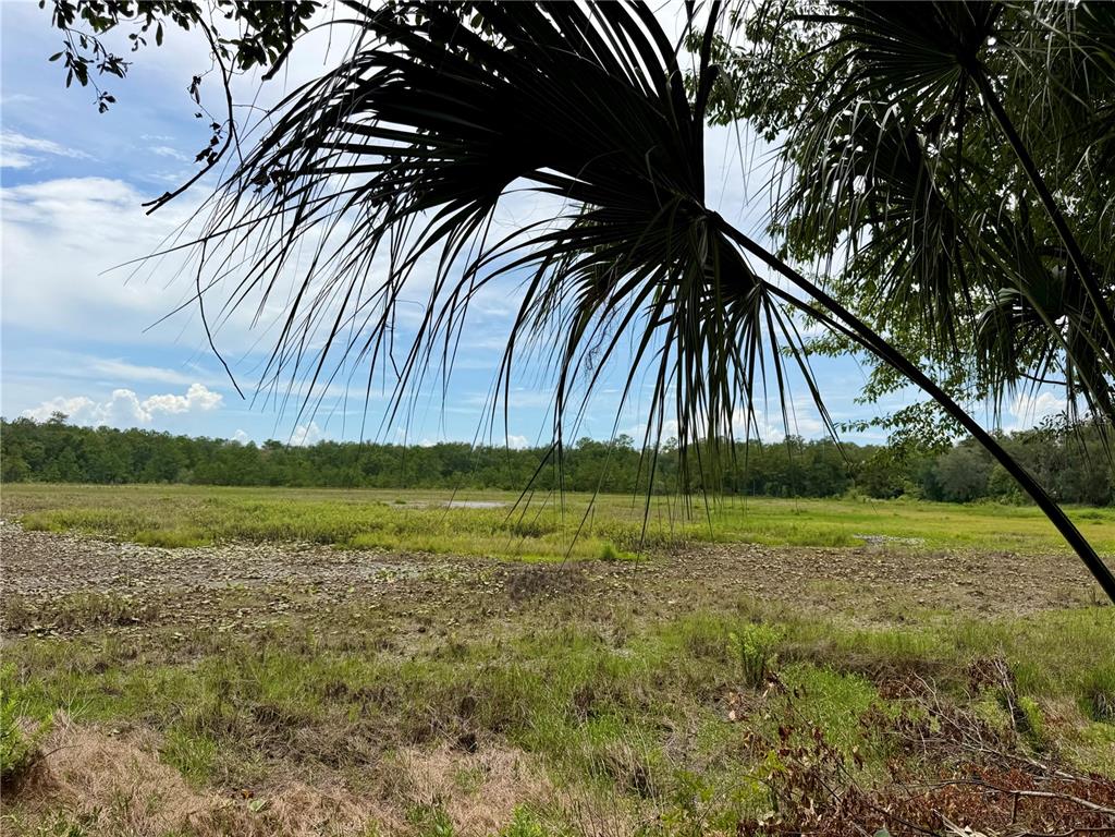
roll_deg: -0.9
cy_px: 418
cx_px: 558
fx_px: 773
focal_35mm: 24
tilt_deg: +4.4
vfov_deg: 56.8
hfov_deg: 71.6
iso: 80
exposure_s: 1/6711
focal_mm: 6.76
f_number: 1.78
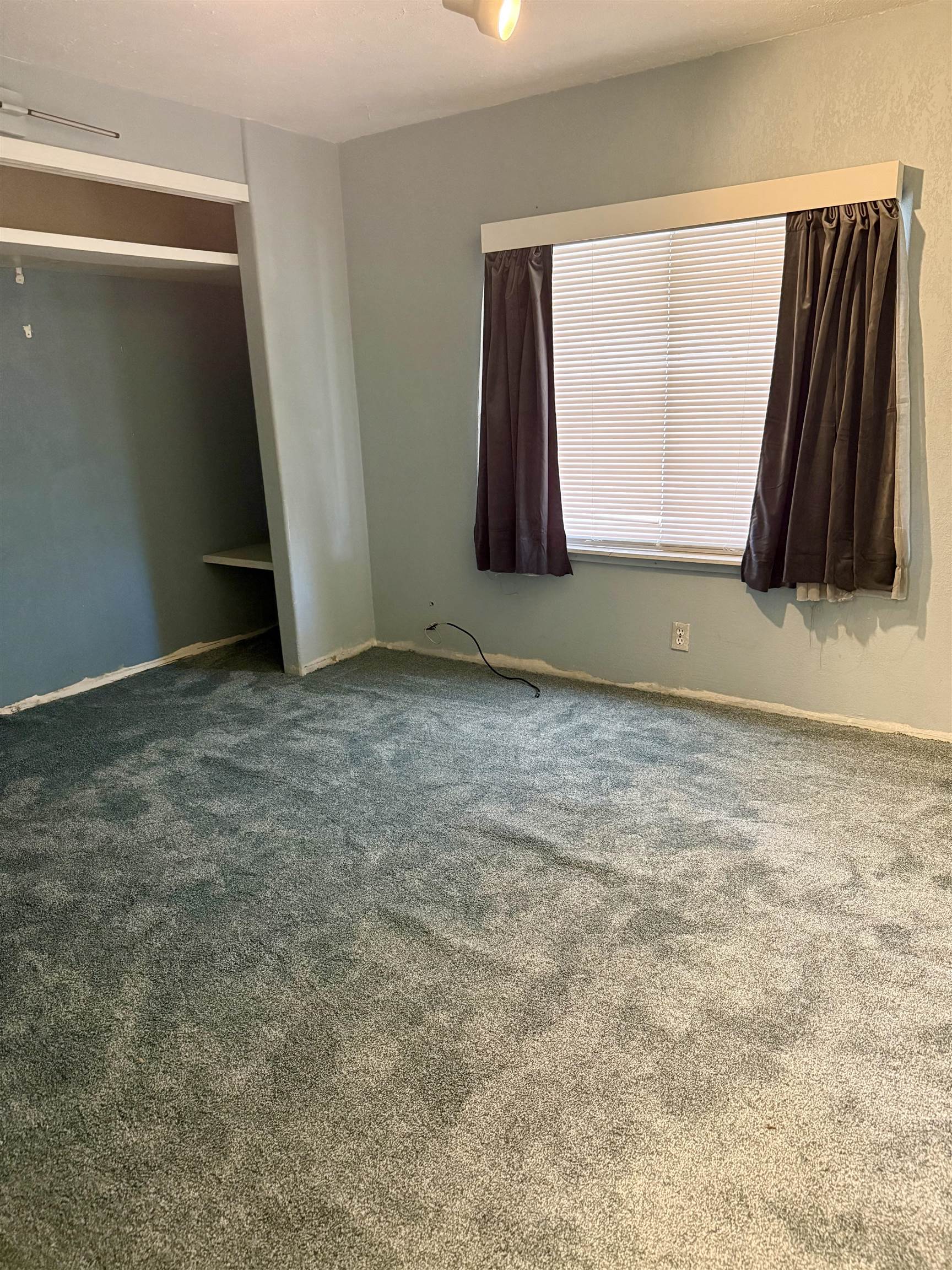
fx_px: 880
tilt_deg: -14.9
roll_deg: +1.8
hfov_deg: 56.8
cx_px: 476
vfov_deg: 71.6
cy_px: 635
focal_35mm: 24
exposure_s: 1/40
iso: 800
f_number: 1.78
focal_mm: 6.76
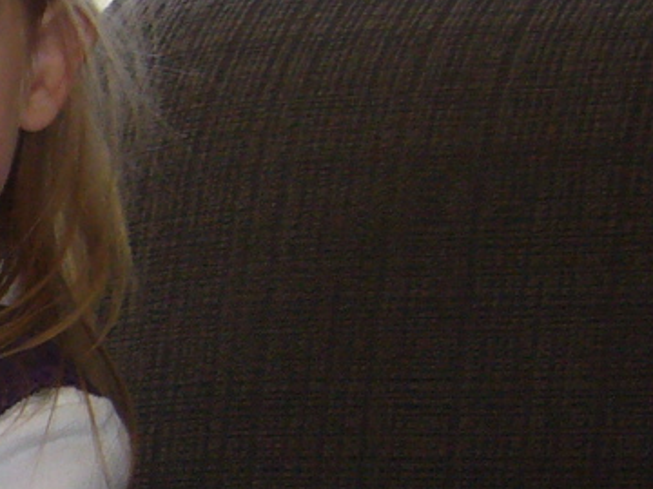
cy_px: 348
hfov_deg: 11.1
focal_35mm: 166
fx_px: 3131
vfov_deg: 8.9
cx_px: -541
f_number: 2.8
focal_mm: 5.8
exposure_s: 1/60
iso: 100
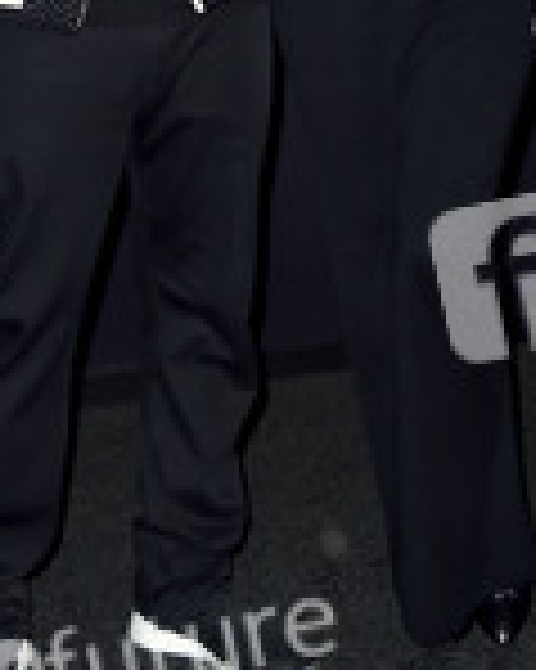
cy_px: 31
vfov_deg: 17.0
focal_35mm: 111
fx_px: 2203
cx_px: 254
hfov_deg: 13.9
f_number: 6.3
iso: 500
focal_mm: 44
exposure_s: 1/250
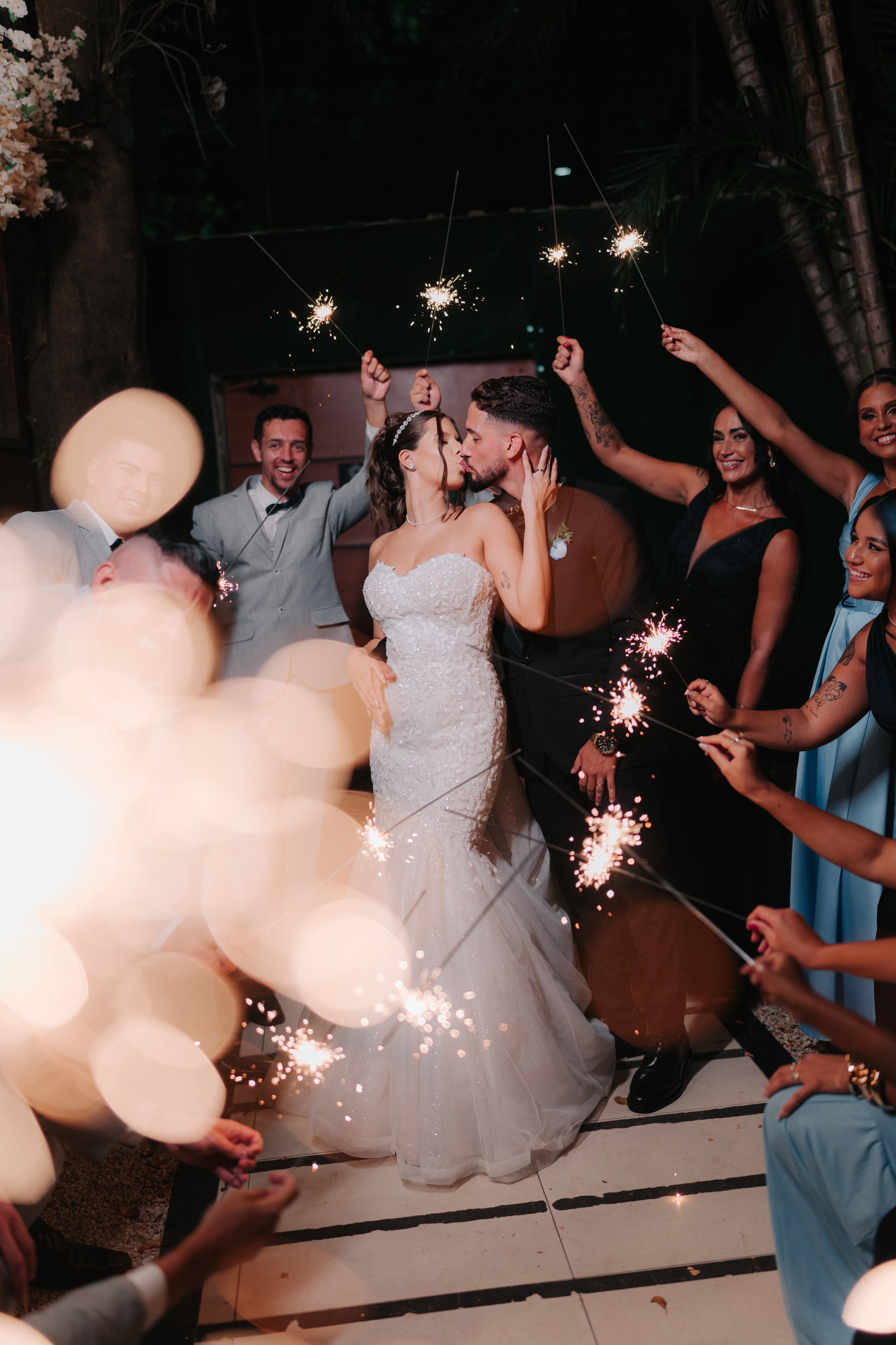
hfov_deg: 37.9
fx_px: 1307
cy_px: 672
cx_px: 448
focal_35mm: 35
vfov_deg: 54.4
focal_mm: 35
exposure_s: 1/250
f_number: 1.6
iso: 500
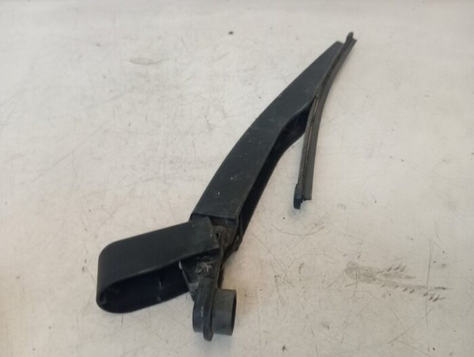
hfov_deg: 63.4
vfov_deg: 49.9
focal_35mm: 28
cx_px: 237
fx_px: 384
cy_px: 178
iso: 962
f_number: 1.8
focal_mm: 4.22
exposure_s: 1/20
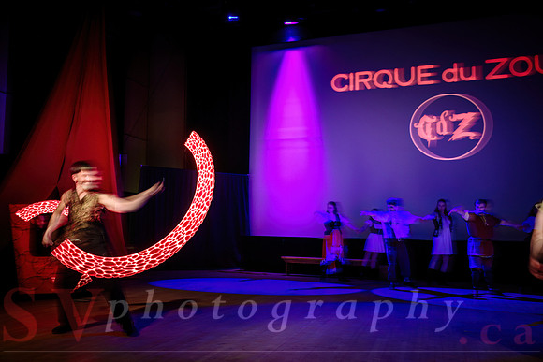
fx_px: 502
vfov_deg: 39.7
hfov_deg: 56.7
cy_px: 194
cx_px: 236
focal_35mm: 33
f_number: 2.8
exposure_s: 1/4
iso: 64
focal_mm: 29
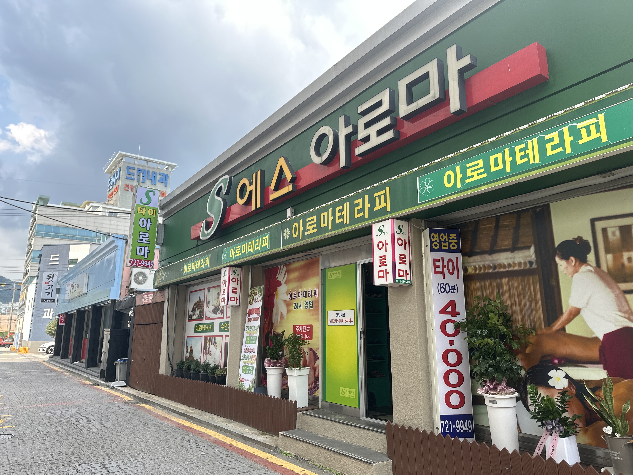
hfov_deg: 71.6
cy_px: 238
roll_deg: -0.6
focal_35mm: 24
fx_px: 439
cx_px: 316
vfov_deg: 56.8
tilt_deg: +11.3
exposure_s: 1/415
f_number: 1.78
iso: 80
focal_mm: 6.86
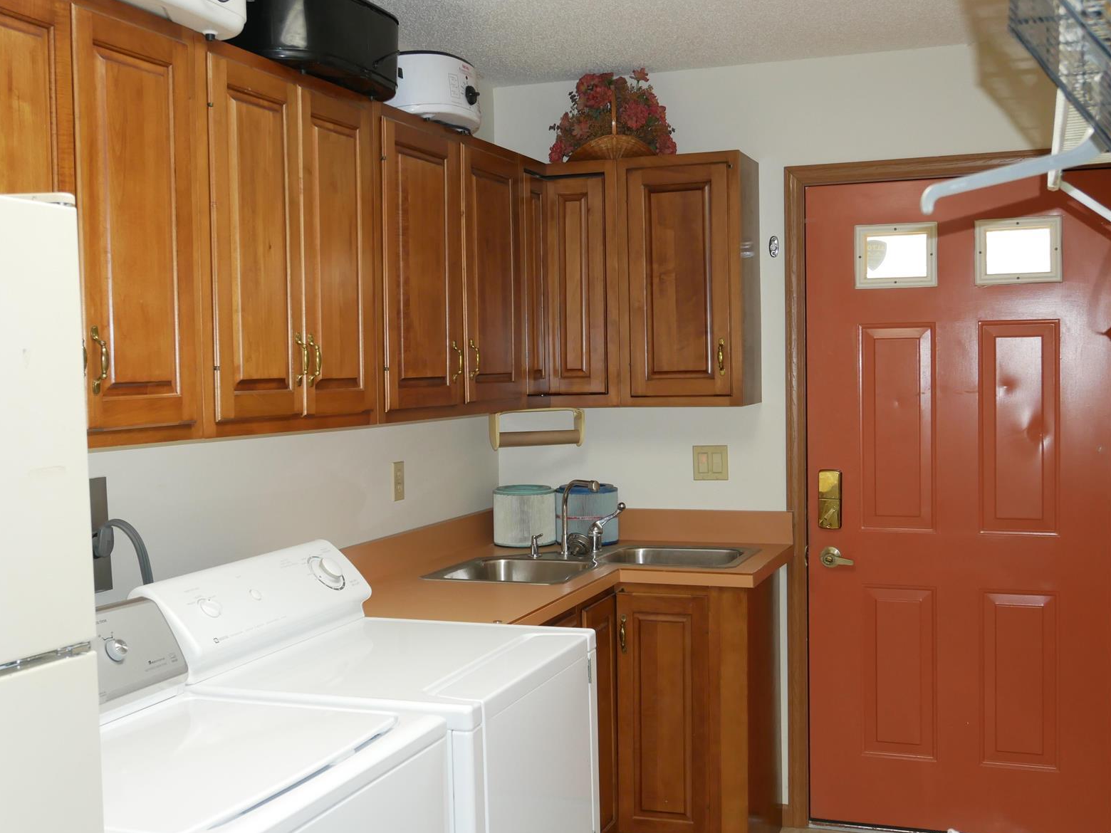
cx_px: 542
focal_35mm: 41
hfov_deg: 45.8
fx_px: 1316
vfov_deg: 35.1
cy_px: 414
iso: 800
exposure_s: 1/60
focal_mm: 20
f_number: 4.6
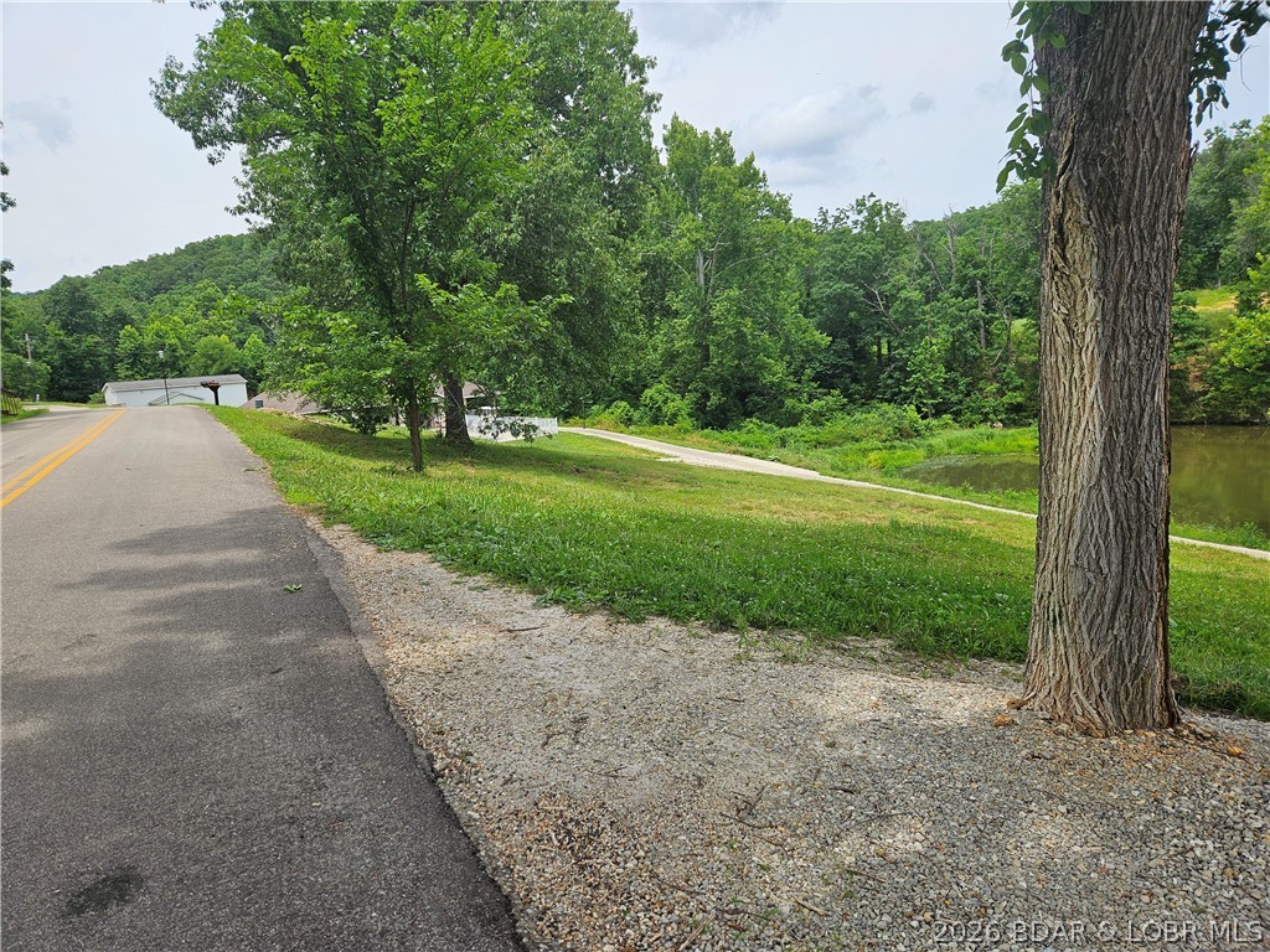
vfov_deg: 58.9
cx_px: 635
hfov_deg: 73.9
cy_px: 476
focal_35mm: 23
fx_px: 844
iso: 25
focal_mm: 5.4
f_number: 1.8
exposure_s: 1/1746
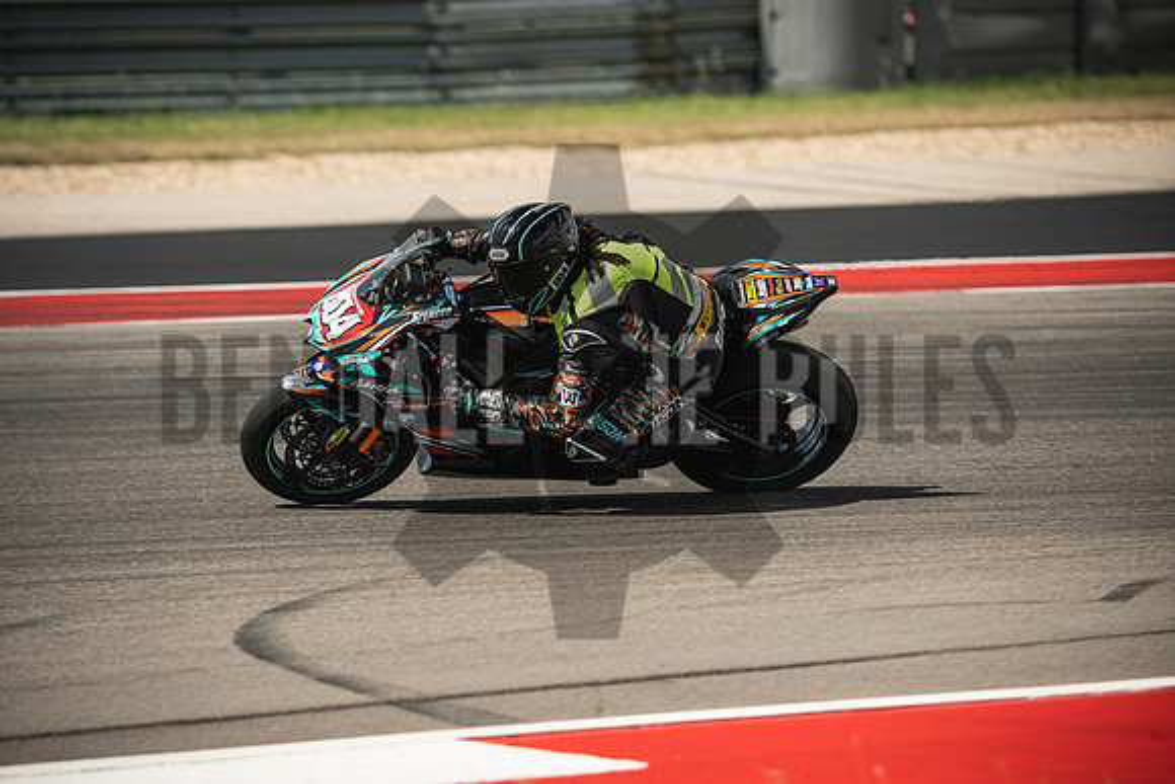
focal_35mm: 300
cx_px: 588
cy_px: 392
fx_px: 9793
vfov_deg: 4.6
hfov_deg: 6.9
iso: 160
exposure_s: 1/1600
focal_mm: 200
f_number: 2.8
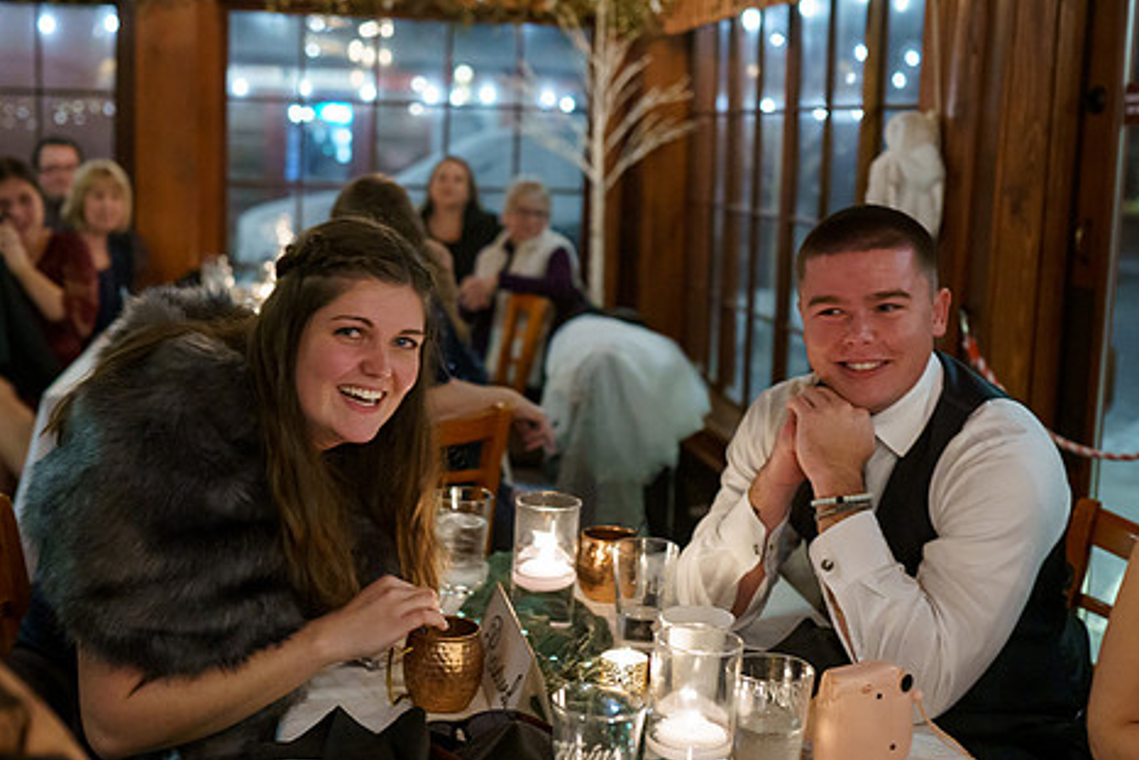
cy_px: 370
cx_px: 543
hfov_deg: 41.9
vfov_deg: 28.7
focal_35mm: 47
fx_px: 1487
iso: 3200
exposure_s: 1/250
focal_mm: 35
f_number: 2.2
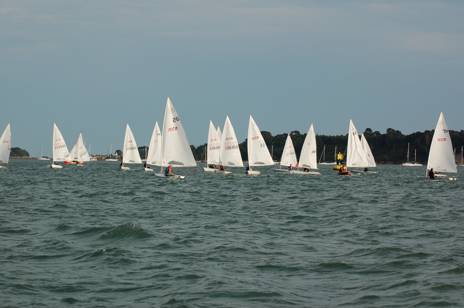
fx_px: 1352
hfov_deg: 19.5
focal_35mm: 105
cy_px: 154
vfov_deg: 13.0
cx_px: 232
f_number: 6.3
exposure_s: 1/640
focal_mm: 70
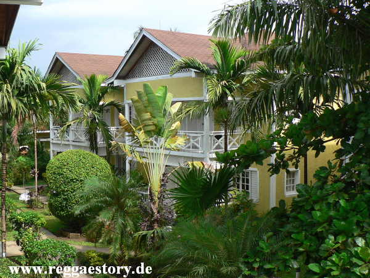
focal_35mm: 35
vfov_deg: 40.7
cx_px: 185
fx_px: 374
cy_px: 139
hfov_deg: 52.6
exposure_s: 1/250
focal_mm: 6
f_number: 4
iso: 64
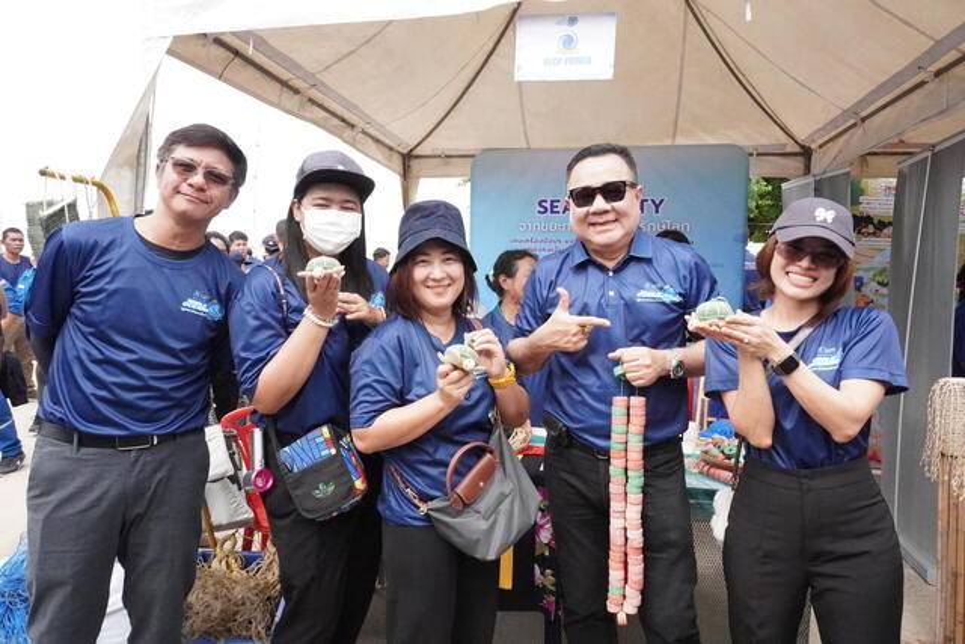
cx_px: 482
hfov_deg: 73.7
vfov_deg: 53.2
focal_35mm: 24
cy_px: 322
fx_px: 643
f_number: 11
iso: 8000
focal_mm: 16
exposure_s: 1/2500
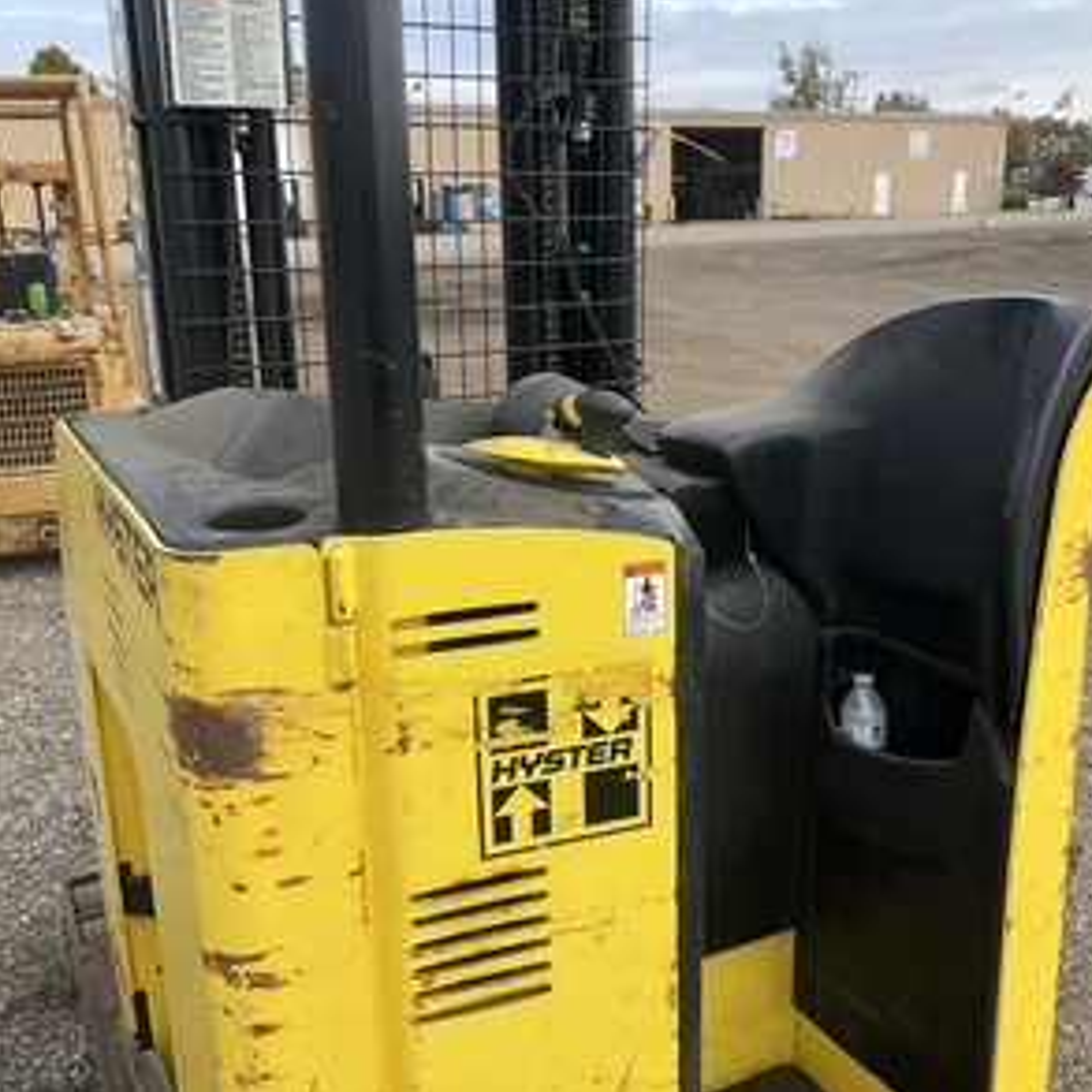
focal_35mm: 35
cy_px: 540
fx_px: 1249
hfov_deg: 47.1
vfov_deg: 47.2
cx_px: 611
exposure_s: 1/606
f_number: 1.8
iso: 25
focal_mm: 3
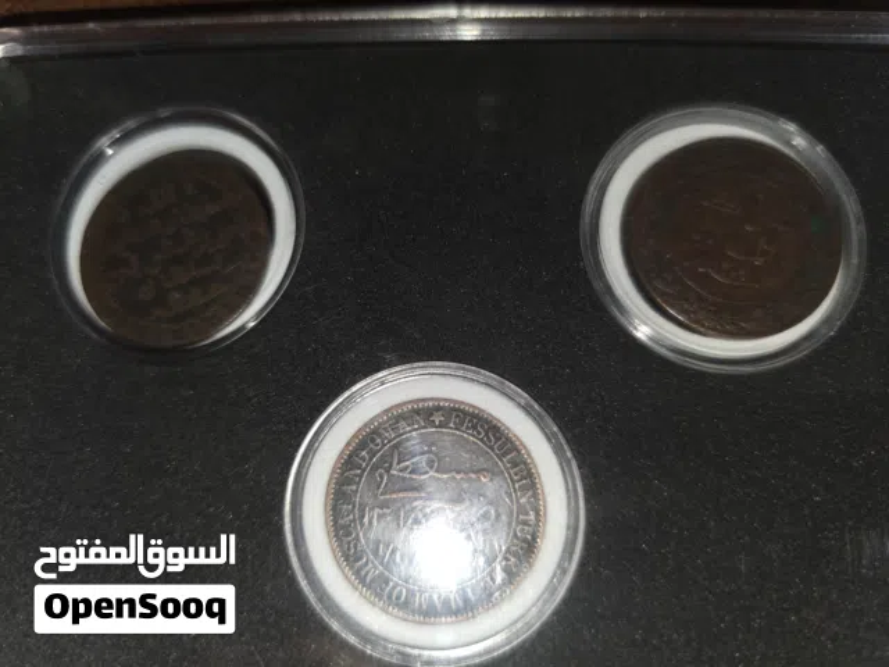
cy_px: 334
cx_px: 444
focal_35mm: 23
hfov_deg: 73.9
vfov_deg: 58.9
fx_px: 591
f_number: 1.7
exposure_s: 1/50
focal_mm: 6.3
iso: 1600
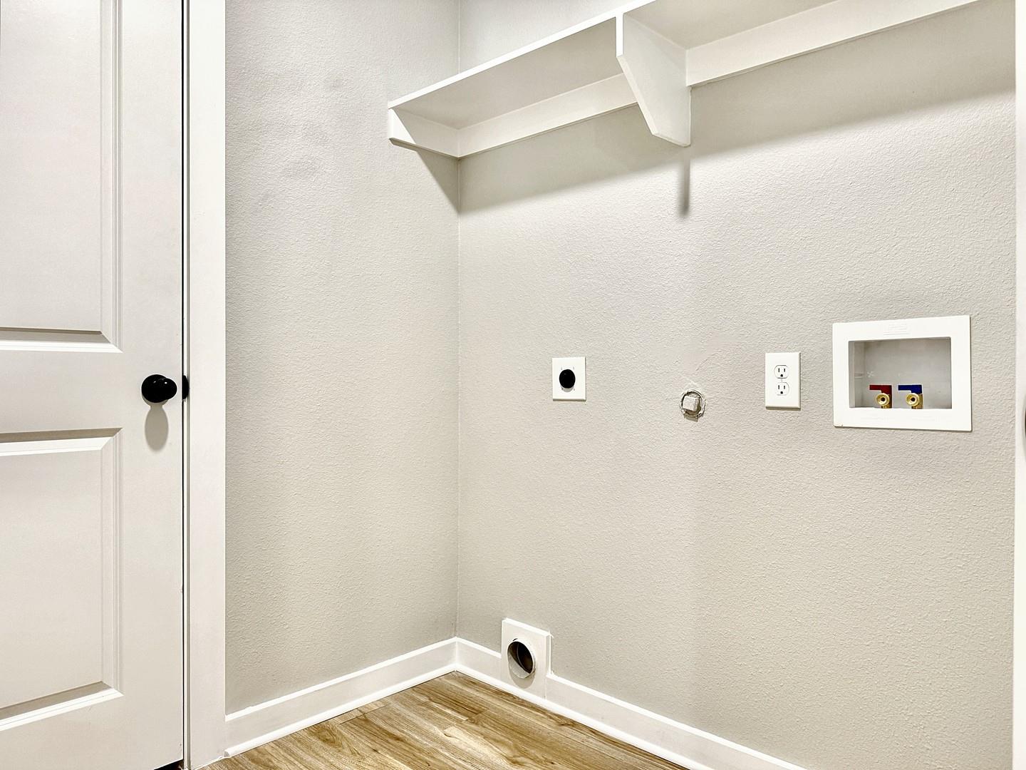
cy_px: 385
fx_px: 711
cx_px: 513
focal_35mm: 24
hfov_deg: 71.6
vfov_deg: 56.8
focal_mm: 6.8
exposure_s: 1/60
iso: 125
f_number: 1.8
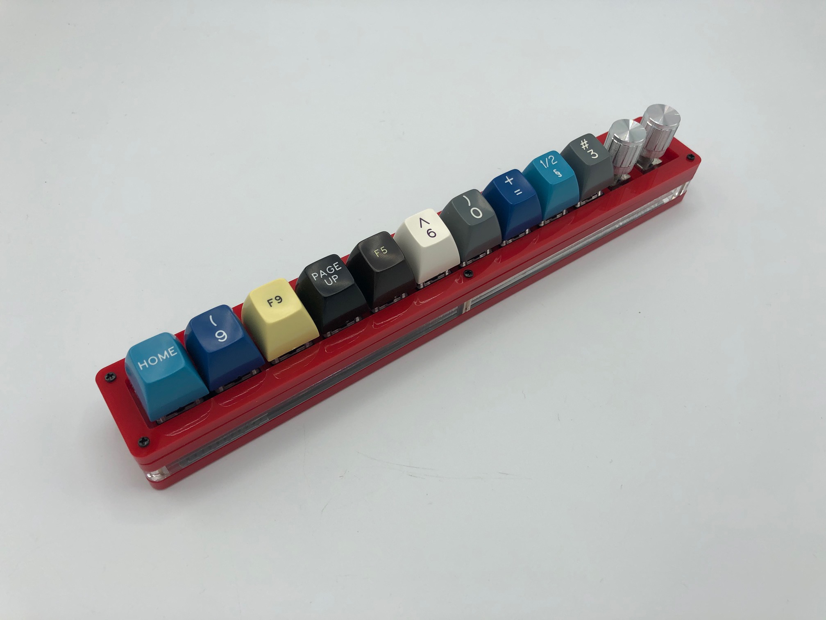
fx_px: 668
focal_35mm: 28
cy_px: 310
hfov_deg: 63.4
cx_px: 413
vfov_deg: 49.7
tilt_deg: -52.0
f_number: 1.8
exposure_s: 1/842
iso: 20
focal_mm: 4
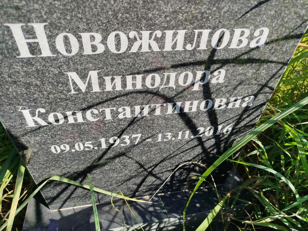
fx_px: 214
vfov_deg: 56.8
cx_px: 154
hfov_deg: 71.6
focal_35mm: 24
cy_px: 116
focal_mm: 5.31
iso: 50
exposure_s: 1/634
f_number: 1.7
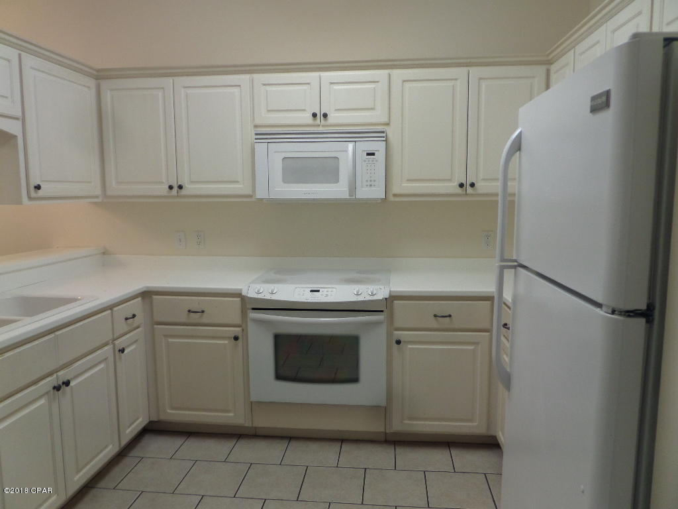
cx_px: 339
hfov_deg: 71.6
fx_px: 470
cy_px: 254
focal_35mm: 24
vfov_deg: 56.8
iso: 200
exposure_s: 1/30
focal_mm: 4
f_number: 3.2
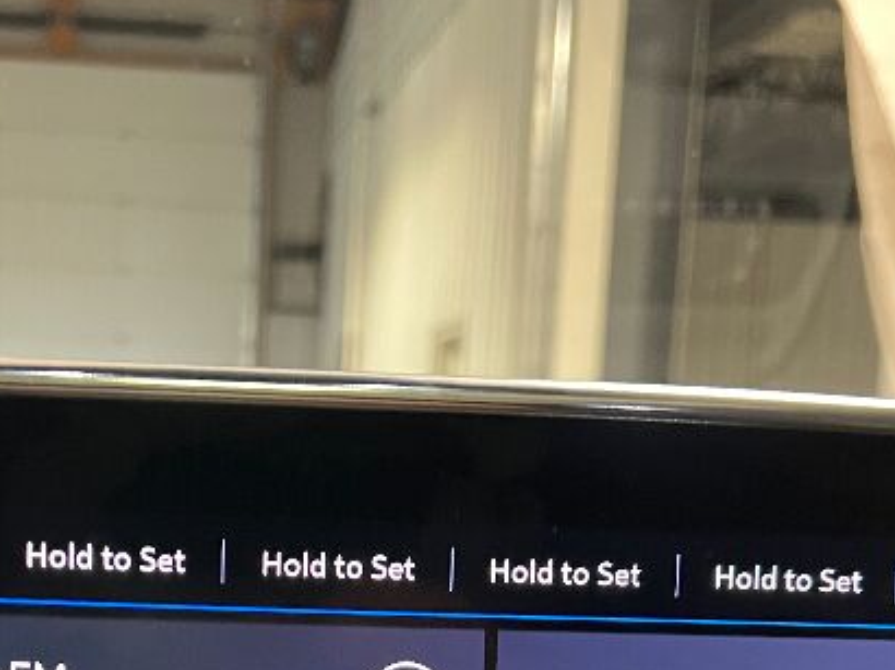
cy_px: 786
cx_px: 273
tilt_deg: -14.3
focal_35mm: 65
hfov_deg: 29.6
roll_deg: -2.6
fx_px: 1680
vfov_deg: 21.1
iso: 400
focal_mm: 5.7
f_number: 1.5
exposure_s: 1/40
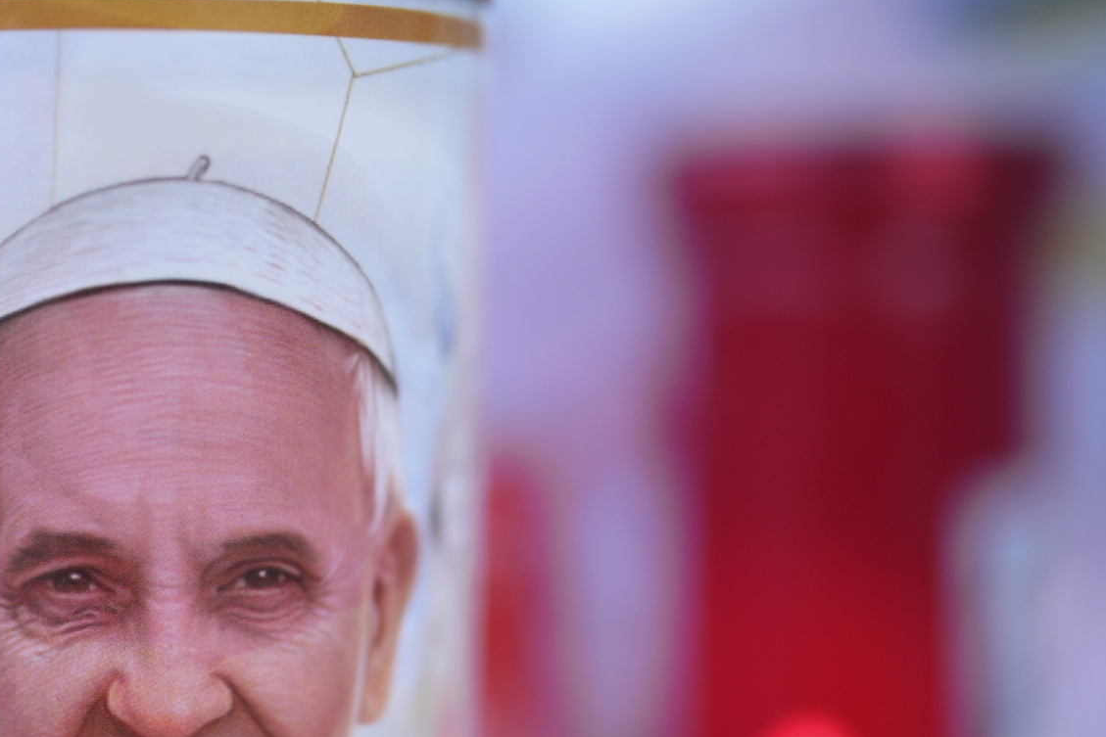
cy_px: 508
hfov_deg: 31.2
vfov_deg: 21.8
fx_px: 1905
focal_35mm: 62
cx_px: 157
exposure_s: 1/2500
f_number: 1.4
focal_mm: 35
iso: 250
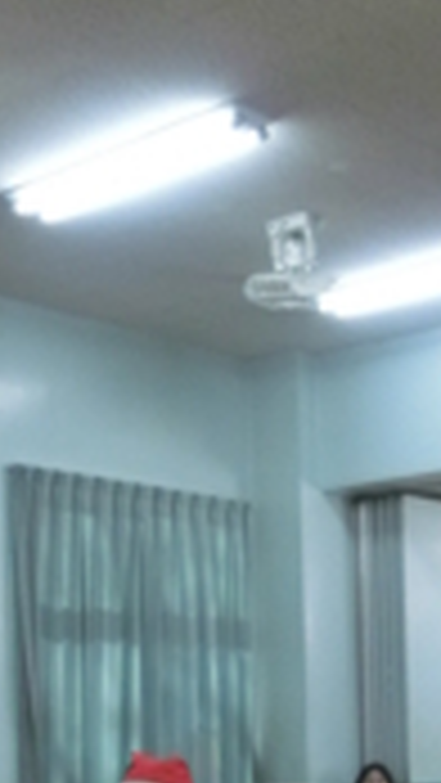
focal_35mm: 75
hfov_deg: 16.1
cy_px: 742
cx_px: 225
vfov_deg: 27.0
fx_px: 1558
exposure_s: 1/160
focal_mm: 5.36
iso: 800
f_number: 3.5
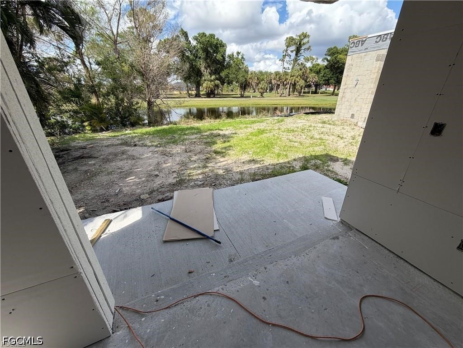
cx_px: 232
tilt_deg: -23.8
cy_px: 174
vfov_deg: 85.7
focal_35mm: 14
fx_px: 187
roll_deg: +0.8
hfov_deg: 102.1
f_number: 2.2
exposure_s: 1/770
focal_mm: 2.22
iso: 32
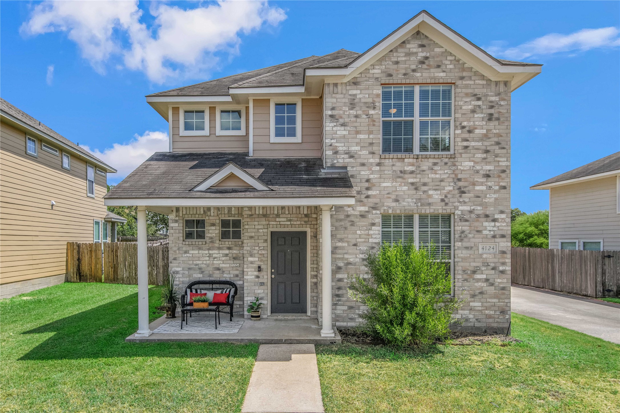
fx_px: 293
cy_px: 206
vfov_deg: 70.4
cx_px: 310
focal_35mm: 17
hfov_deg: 93.3
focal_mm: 17
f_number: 7.1
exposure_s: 1/320
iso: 100
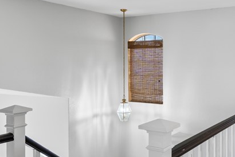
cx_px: 159
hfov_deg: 42.9
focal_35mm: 45
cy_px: 68
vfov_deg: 29.9
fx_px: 294
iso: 400
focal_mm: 17
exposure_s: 1/13
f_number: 8
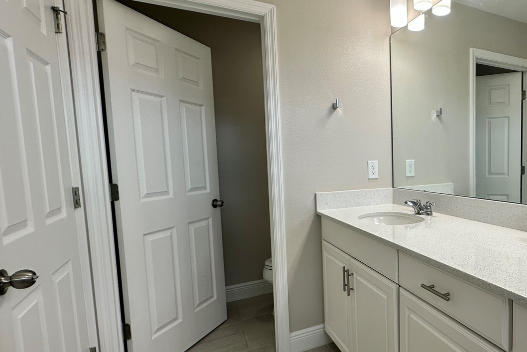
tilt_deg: -4.3
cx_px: 391
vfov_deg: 57.2
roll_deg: +0.6
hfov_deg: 73.4
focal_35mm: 22
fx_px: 322
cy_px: 187
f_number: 2.2
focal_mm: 2.22
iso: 50
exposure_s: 1/120
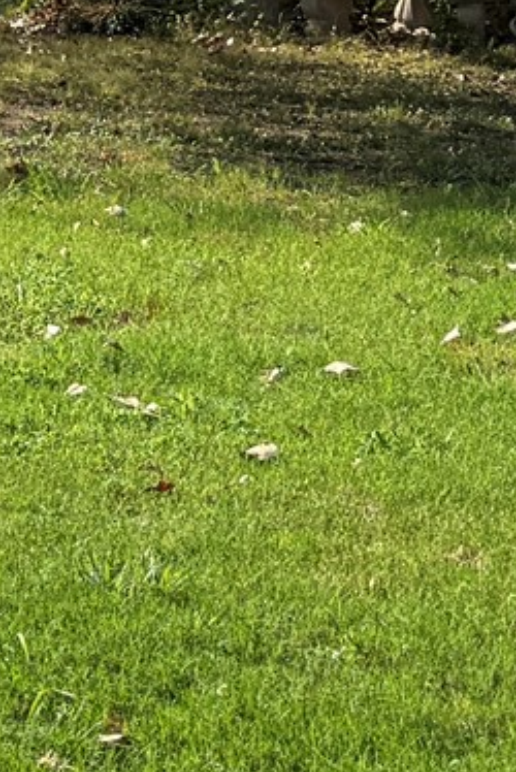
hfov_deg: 9.9
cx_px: -533
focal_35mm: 128
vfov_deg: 14.7
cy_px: -433
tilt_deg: +5.9
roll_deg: -1.1
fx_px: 2747
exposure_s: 1/3953
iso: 100
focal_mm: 6.76
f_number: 1.78
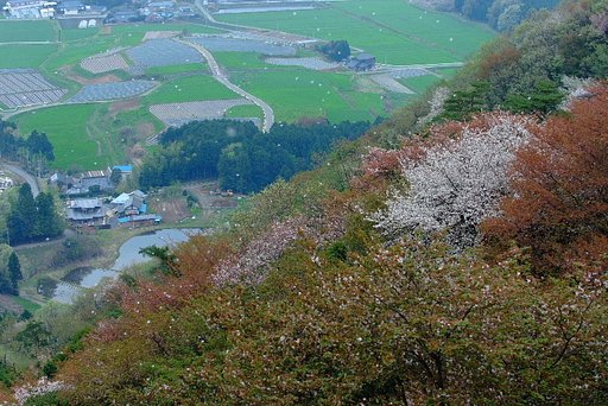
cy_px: 203
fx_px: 1774
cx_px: 304
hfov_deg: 19.4
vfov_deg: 13.1
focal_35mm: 105
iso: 400
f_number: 8
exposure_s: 1/320
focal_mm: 70
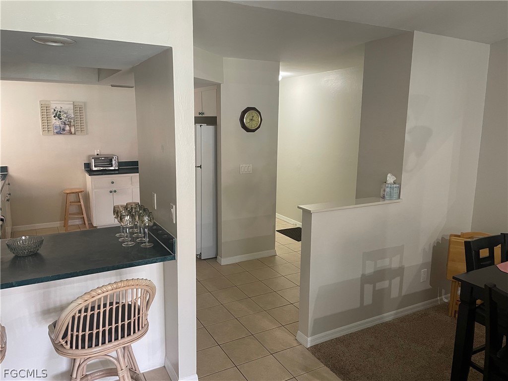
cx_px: 254
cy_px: 190
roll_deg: +0.0
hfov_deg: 67.3
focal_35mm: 26
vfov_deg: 53.1
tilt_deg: -8.0
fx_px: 382
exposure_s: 1/60
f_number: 1.6
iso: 320
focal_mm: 4.2
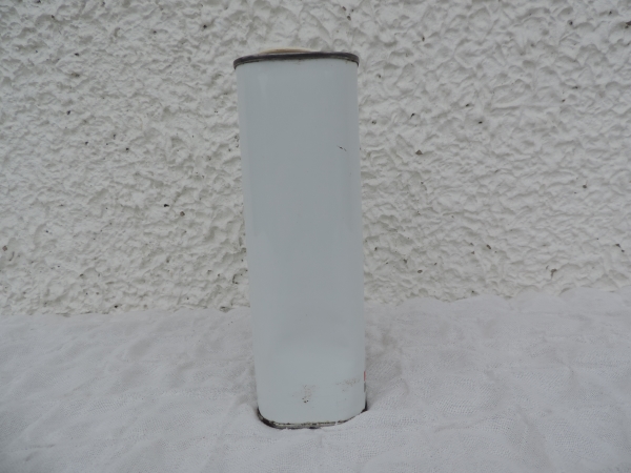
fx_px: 437
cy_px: 236
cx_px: 316
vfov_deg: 56.8
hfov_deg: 71.6
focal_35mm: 24
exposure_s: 1/500
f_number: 3
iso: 80
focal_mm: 4.3
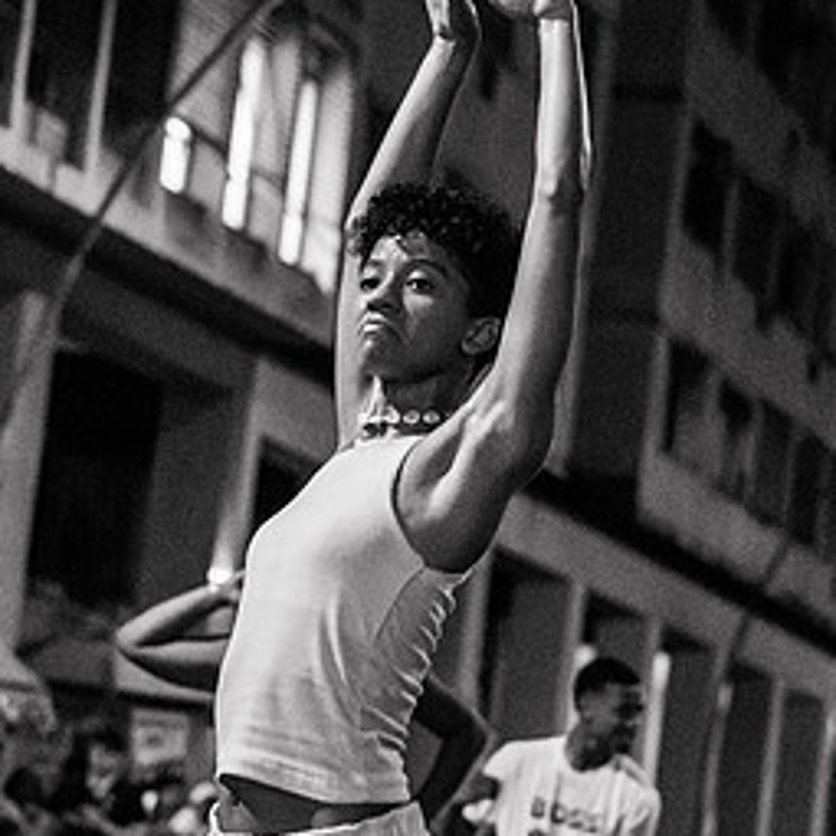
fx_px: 3962
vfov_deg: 12.0
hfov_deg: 12.0
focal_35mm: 145
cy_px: 361
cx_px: 397
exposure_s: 1/250
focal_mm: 50
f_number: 2.8
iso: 2000
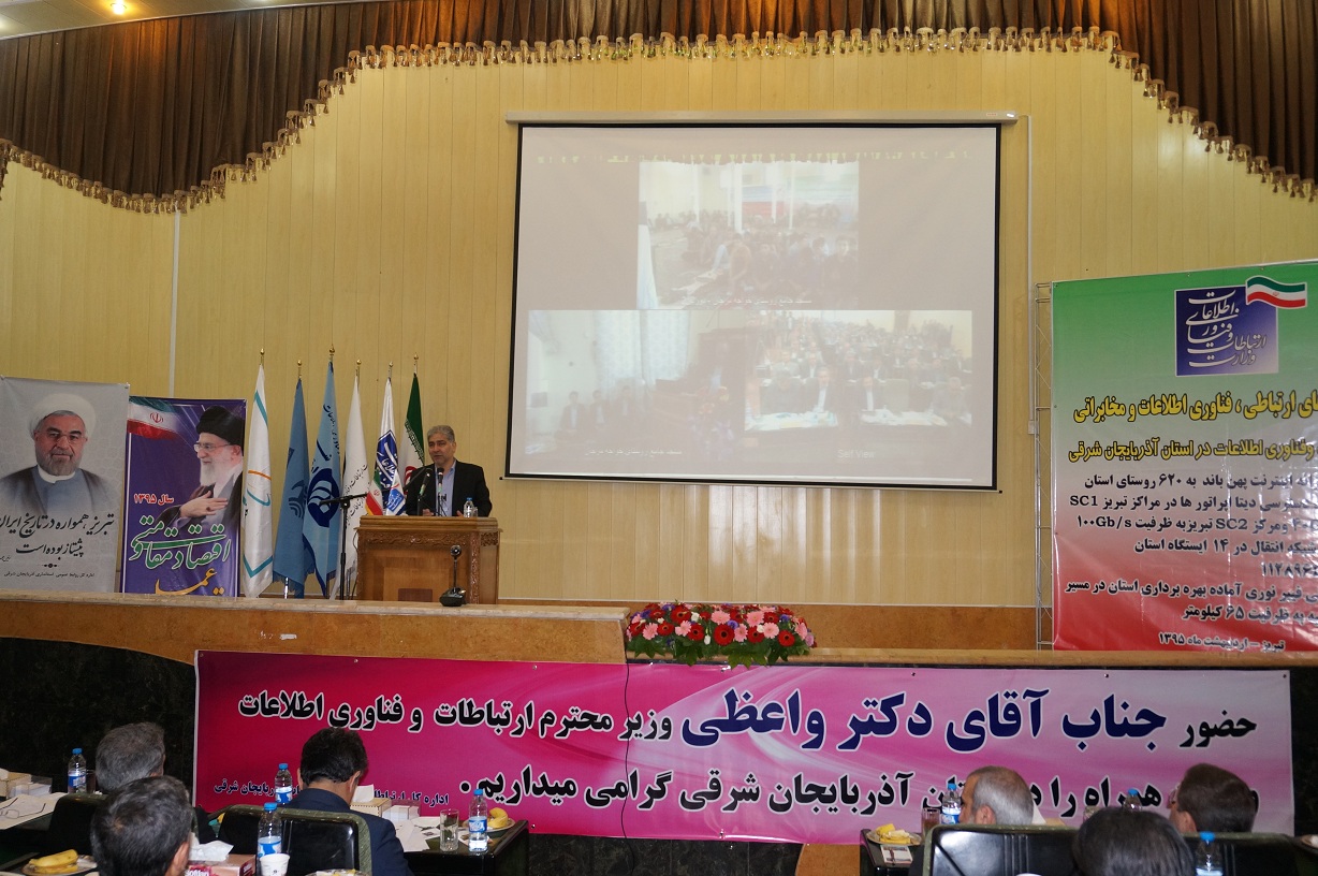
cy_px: 438
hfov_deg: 59.5
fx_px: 1152
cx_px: 659
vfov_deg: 41.6
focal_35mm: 32
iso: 800
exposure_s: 1/60
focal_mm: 21
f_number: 4
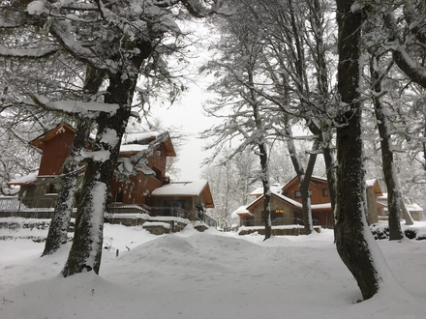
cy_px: 160
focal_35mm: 29
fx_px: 357
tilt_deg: +19.2
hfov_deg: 61.7
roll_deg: -2.6
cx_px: 213
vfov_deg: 48.2
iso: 25
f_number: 2.2
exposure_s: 1/100
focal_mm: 4.15
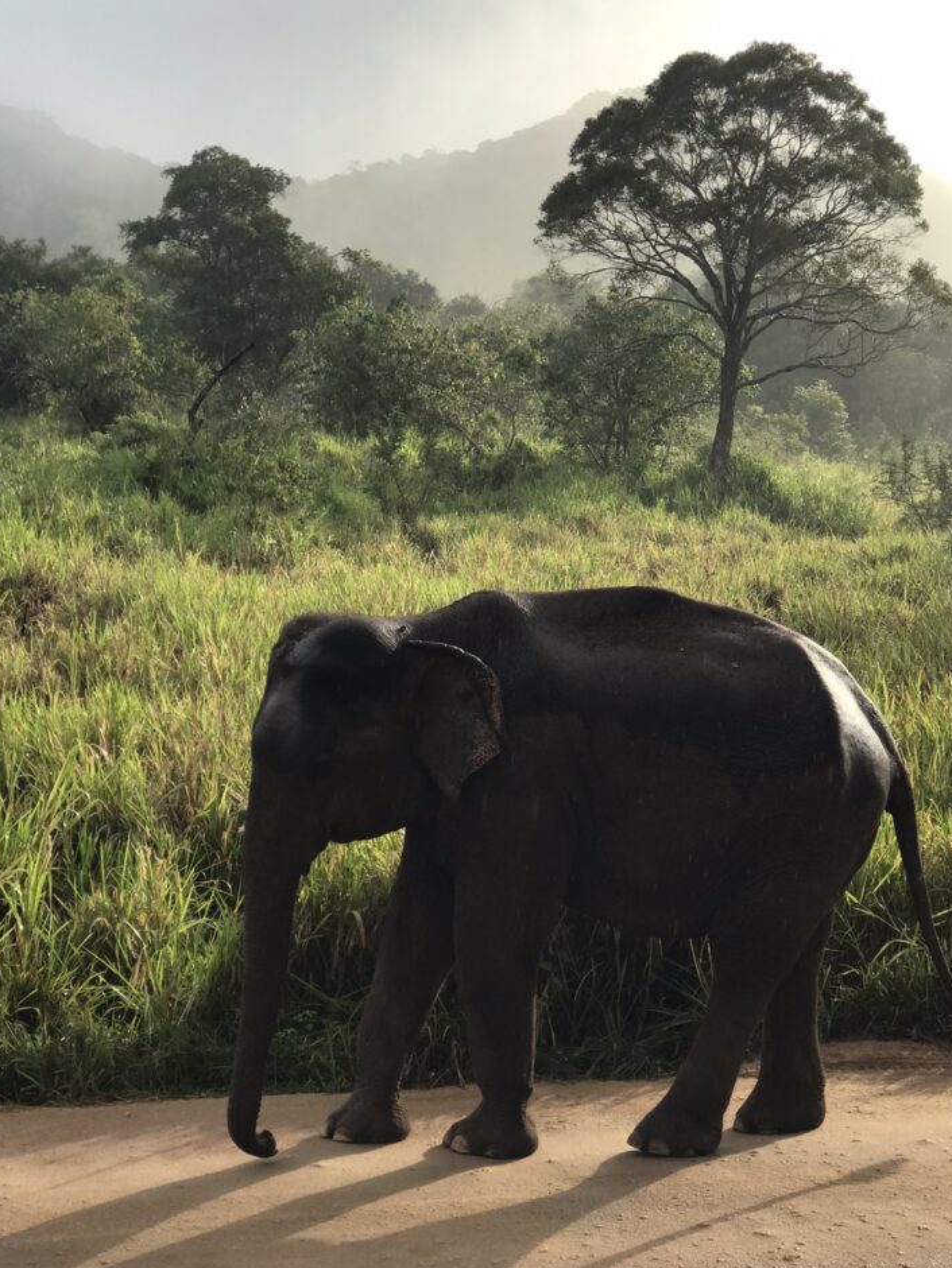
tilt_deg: -3.8
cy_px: 625
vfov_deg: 31.2
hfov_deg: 23.7
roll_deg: -1.9
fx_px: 2273
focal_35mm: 62
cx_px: 483
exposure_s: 1/311
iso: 20
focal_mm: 6.6
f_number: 2.8
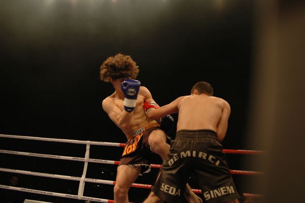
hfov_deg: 46.4
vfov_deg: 31.8
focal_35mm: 42
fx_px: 355
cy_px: 102
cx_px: 152
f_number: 2.8
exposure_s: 1/500
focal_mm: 28
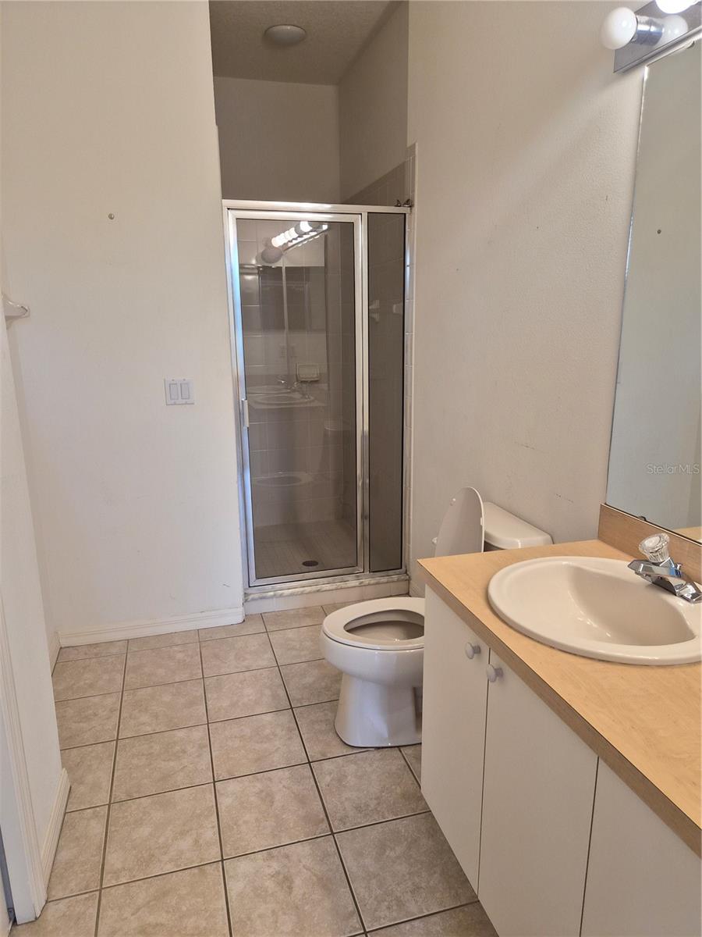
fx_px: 622
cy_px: 468
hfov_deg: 58.9
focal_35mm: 23
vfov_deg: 73.9
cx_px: 351
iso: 160
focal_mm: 5.4
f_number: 1.8
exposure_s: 1/120
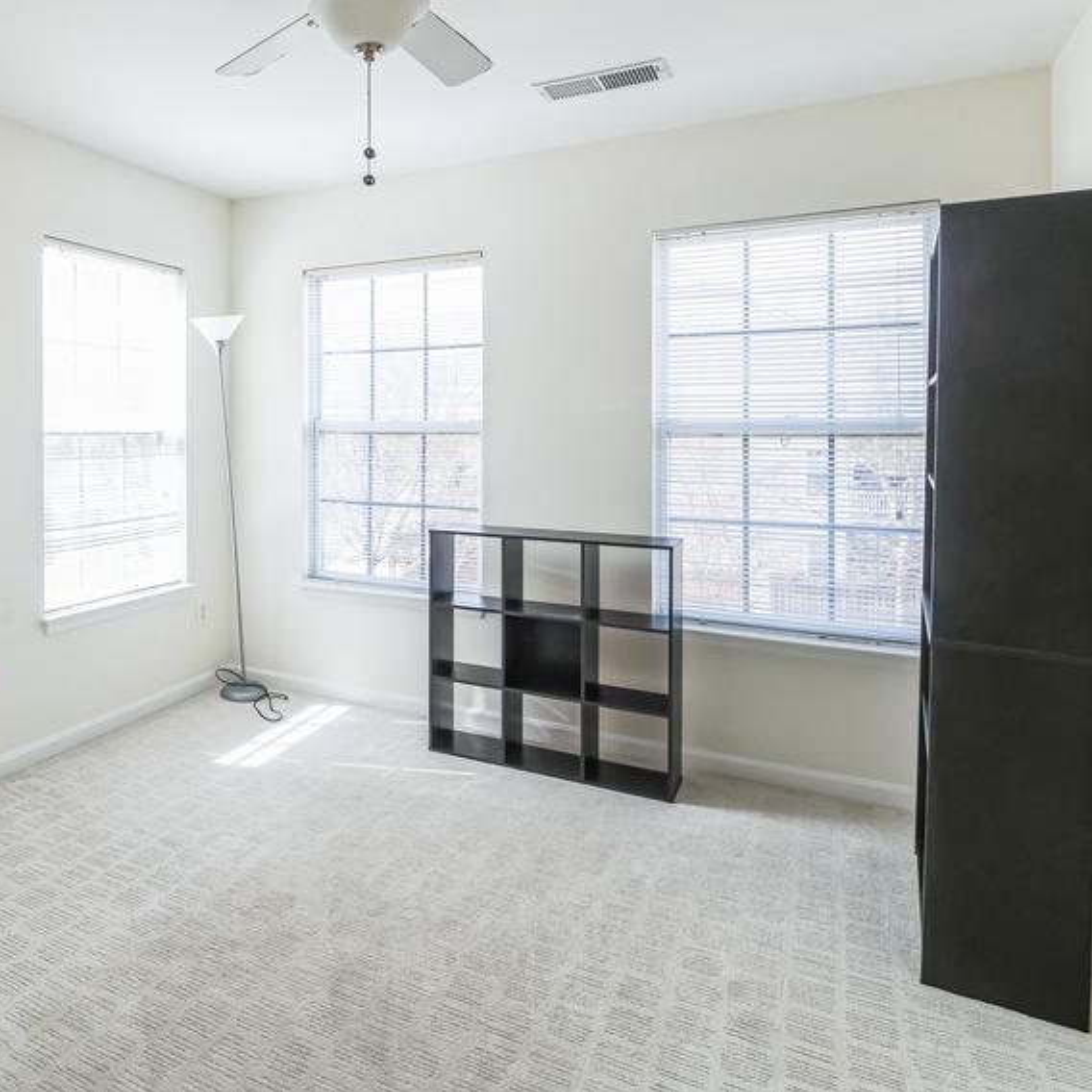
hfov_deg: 63.0
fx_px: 821
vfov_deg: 66.6
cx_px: 261
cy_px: 439
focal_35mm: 23
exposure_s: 1/160
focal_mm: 15
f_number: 9
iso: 2000
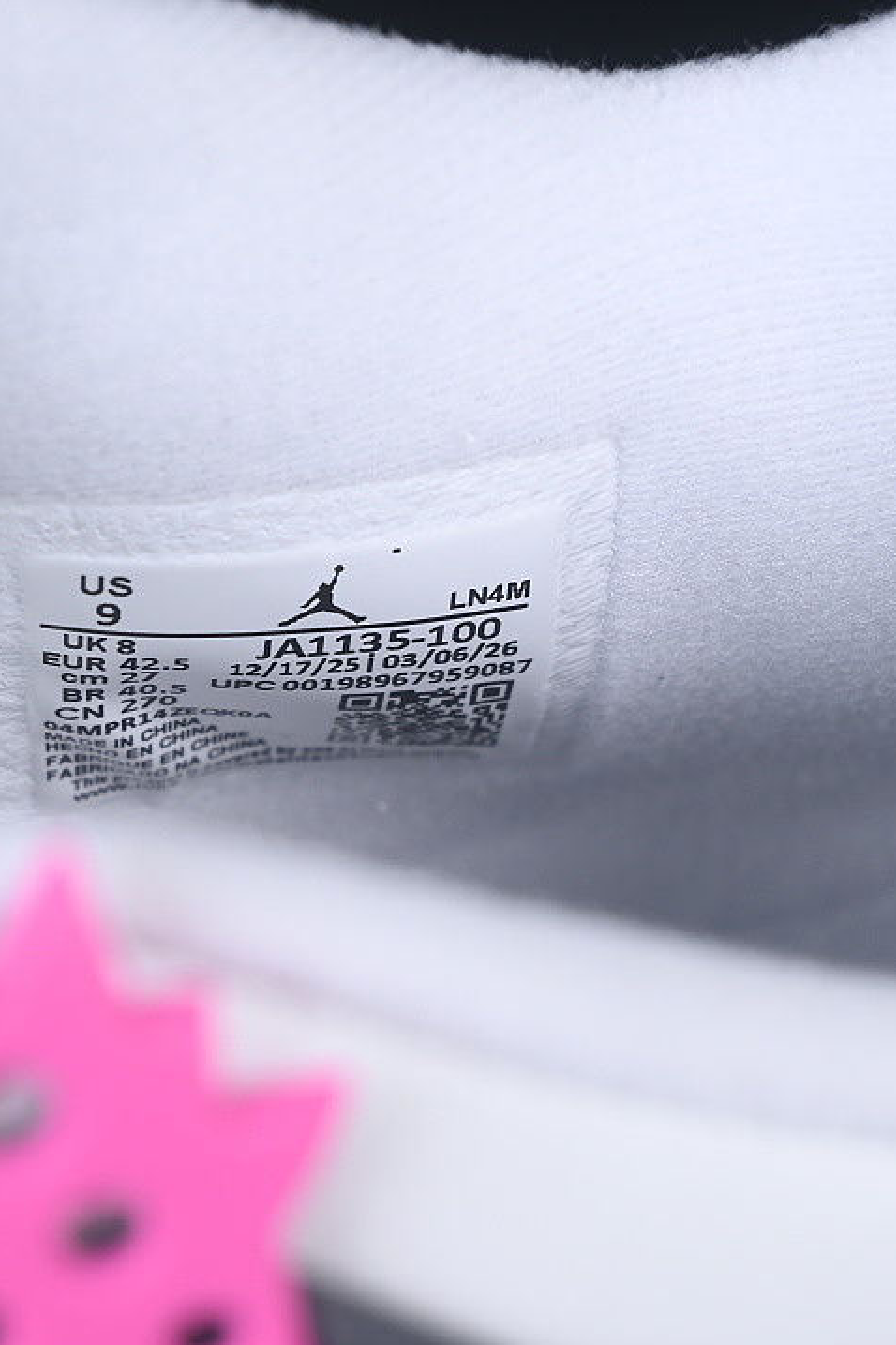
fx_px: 4218
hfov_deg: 12.1
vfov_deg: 18.1
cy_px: 673
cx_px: 317
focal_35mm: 113
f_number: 7.1
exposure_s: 1/80
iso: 160
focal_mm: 50
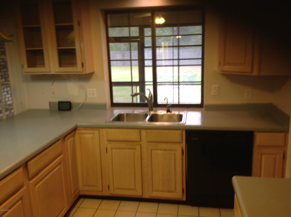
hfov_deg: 52.7
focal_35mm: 35
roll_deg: +0.4
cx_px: 146
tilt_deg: -12.5
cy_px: 108
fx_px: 294
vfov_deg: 40.6
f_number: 2.4
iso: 64
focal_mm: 4.28
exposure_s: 1/15
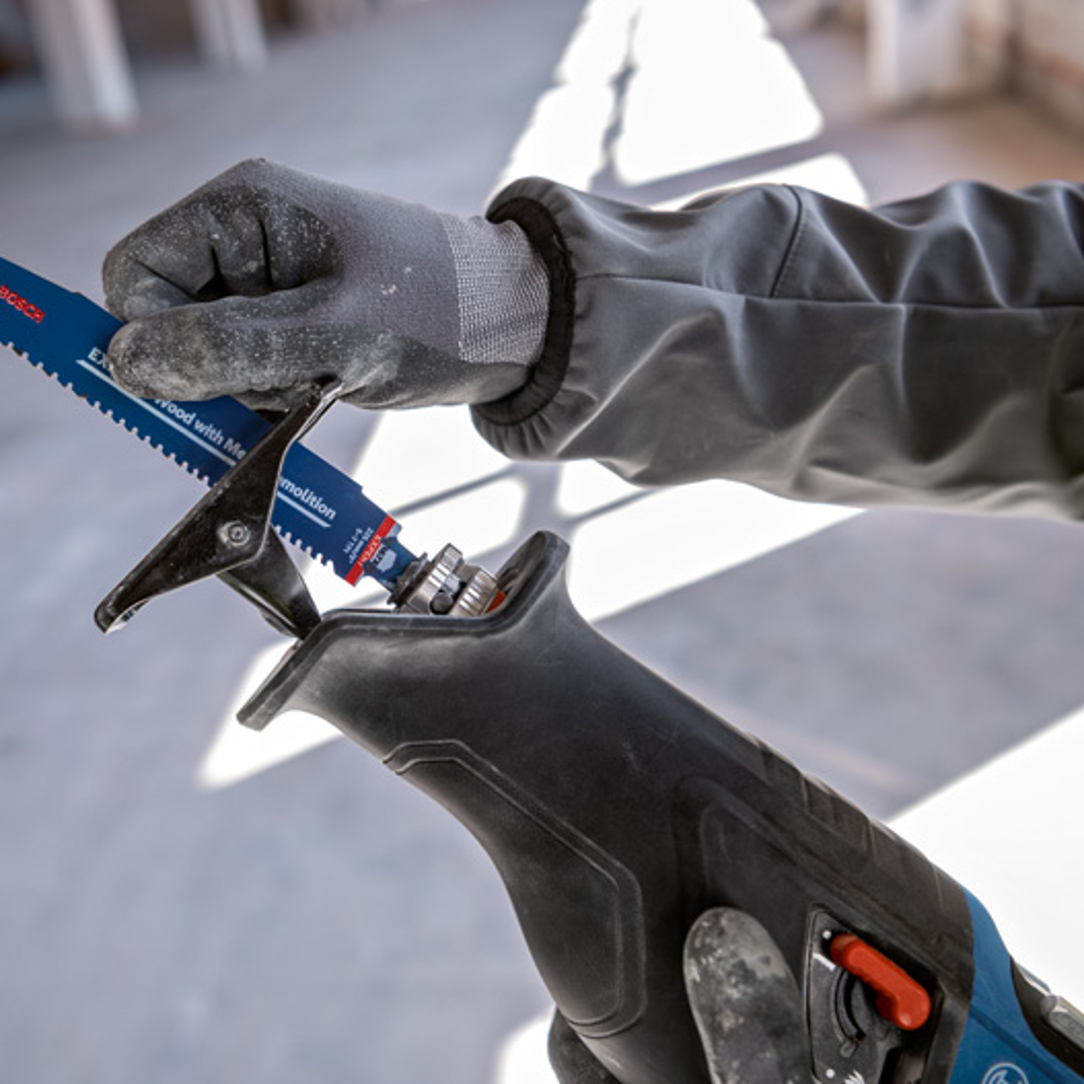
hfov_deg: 41.6
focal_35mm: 40
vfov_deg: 41.9
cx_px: 420
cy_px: 540
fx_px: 1417
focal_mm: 31
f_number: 3.5
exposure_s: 1/60
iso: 200
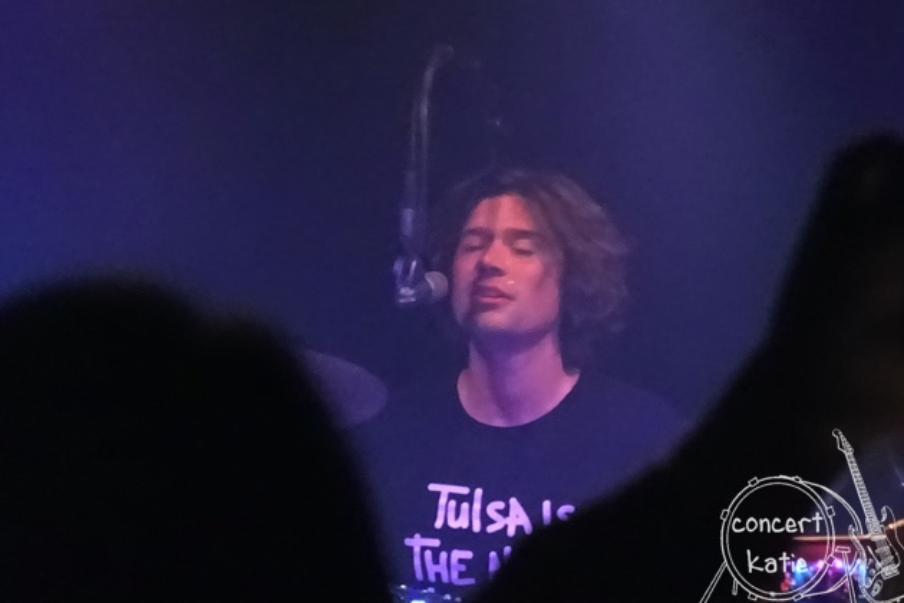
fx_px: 14237
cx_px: 465
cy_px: 279
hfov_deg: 3.6
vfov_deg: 2.4
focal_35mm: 567
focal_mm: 90.16
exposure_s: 1/40
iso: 3200
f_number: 6.3
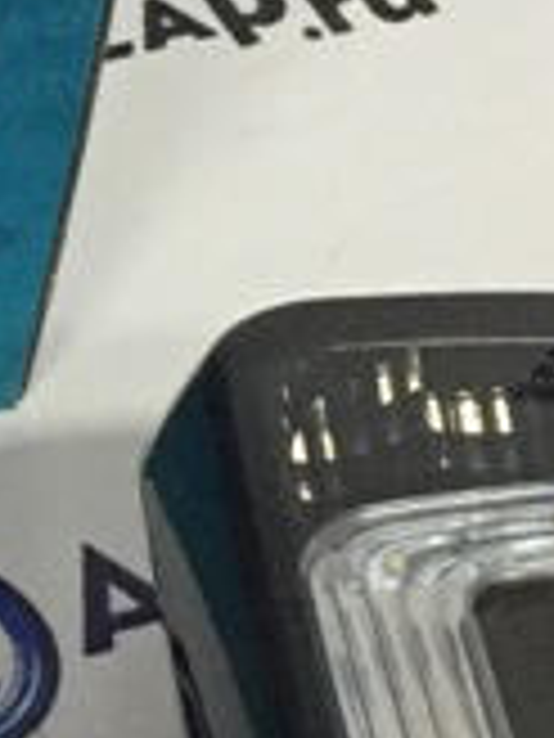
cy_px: 166
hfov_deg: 7.9
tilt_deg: -42.8
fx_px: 3862
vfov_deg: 10.9
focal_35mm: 181
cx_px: -482
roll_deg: -3.4
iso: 250
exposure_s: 1/33
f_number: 2.2
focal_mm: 4.15
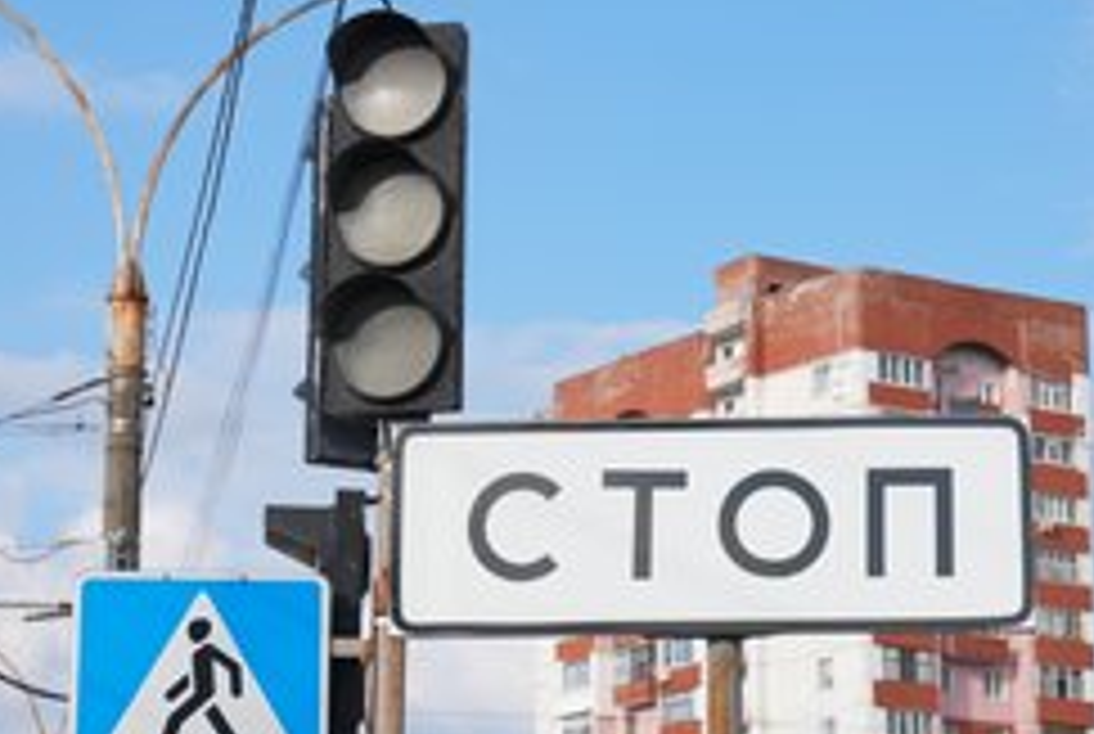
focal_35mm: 115
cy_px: 335
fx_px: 3501
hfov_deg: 17.7
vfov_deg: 12.0
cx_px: 653
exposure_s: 1/160
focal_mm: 70
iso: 80
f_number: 8
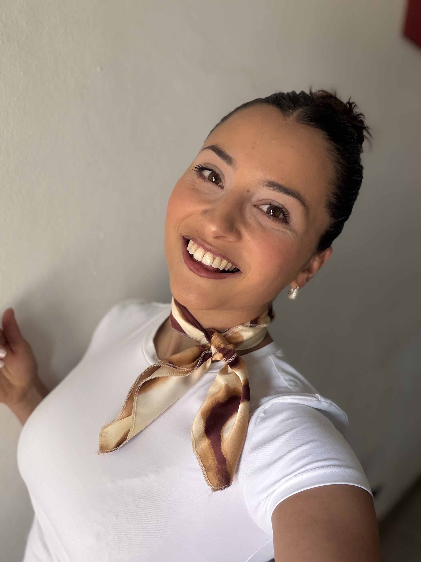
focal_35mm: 30
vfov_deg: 60.0
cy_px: 281
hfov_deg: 46.8
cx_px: 210
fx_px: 486
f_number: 1.9
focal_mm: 2.71
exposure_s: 1/60
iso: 160
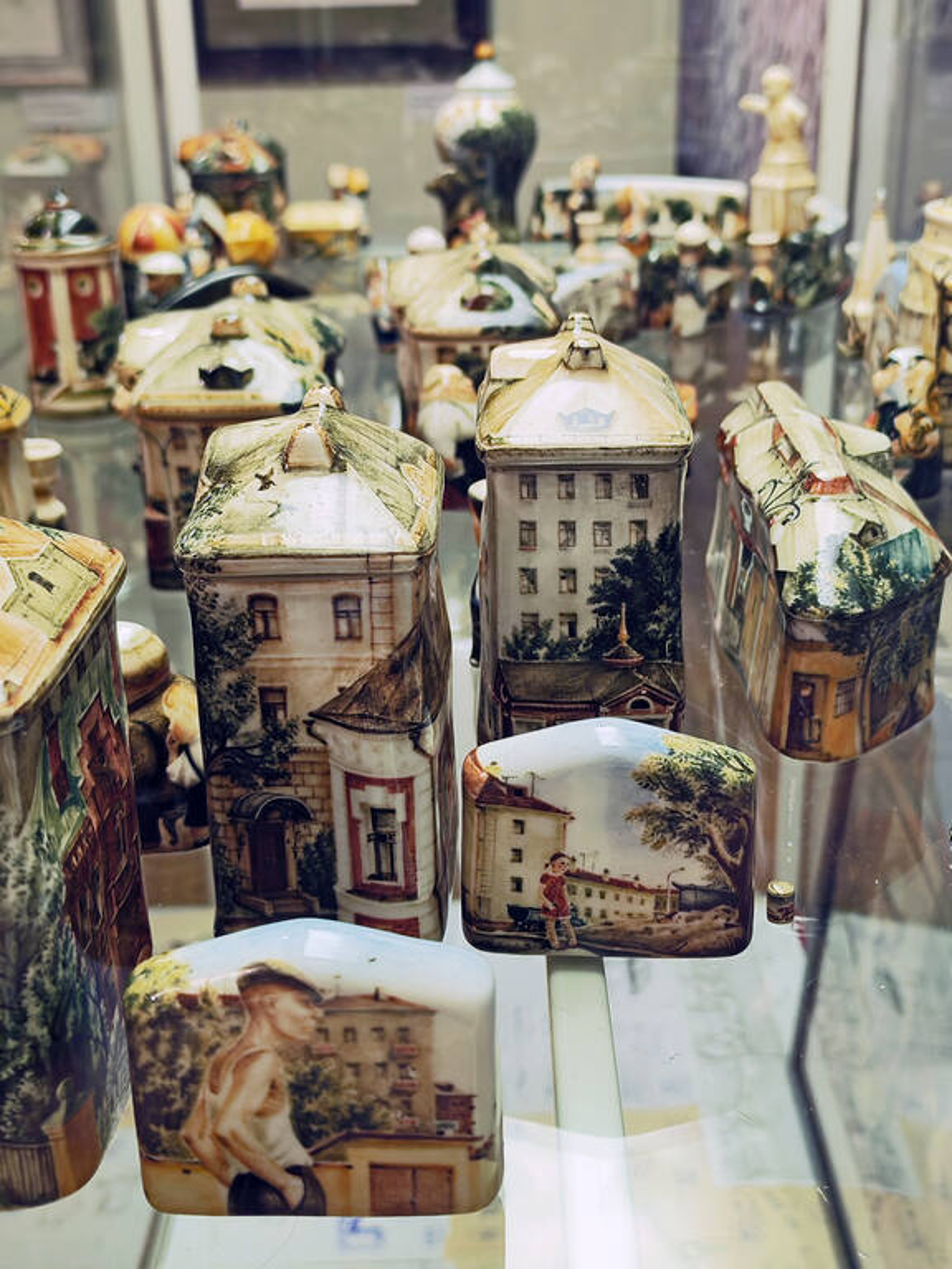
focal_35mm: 43
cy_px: 634
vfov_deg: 43.9
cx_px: 476
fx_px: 1577
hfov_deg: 33.6
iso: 400
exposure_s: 1/100
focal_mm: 6.12
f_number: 1.9
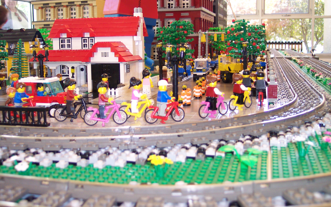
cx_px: 163
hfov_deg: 48.2
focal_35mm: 41
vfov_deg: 31.2
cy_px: 85
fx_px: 370
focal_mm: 8
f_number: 2.8
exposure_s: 1/45
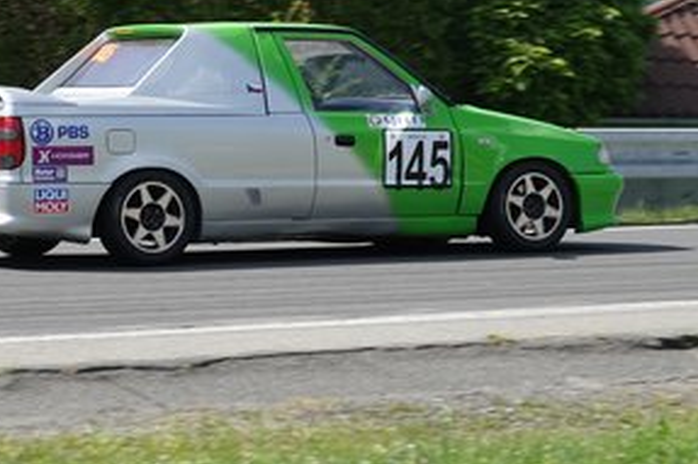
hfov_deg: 10.3
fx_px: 3856
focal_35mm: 199
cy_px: 131
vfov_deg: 6.9
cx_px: 314
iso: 125
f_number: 4
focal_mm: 46.41
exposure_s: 1/800
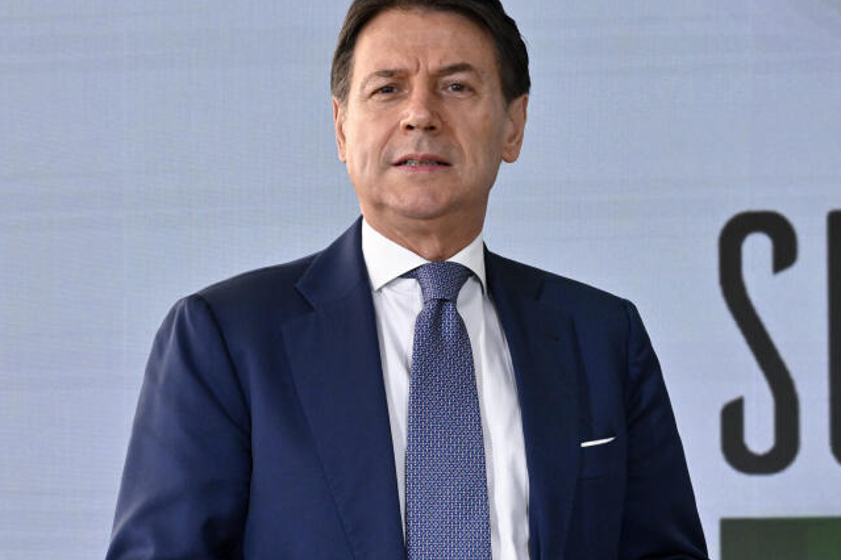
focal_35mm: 137
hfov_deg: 15.0
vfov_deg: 10.0
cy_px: 415
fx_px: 3200
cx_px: 450
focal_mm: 73
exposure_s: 1/400
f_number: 6.3
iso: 2000
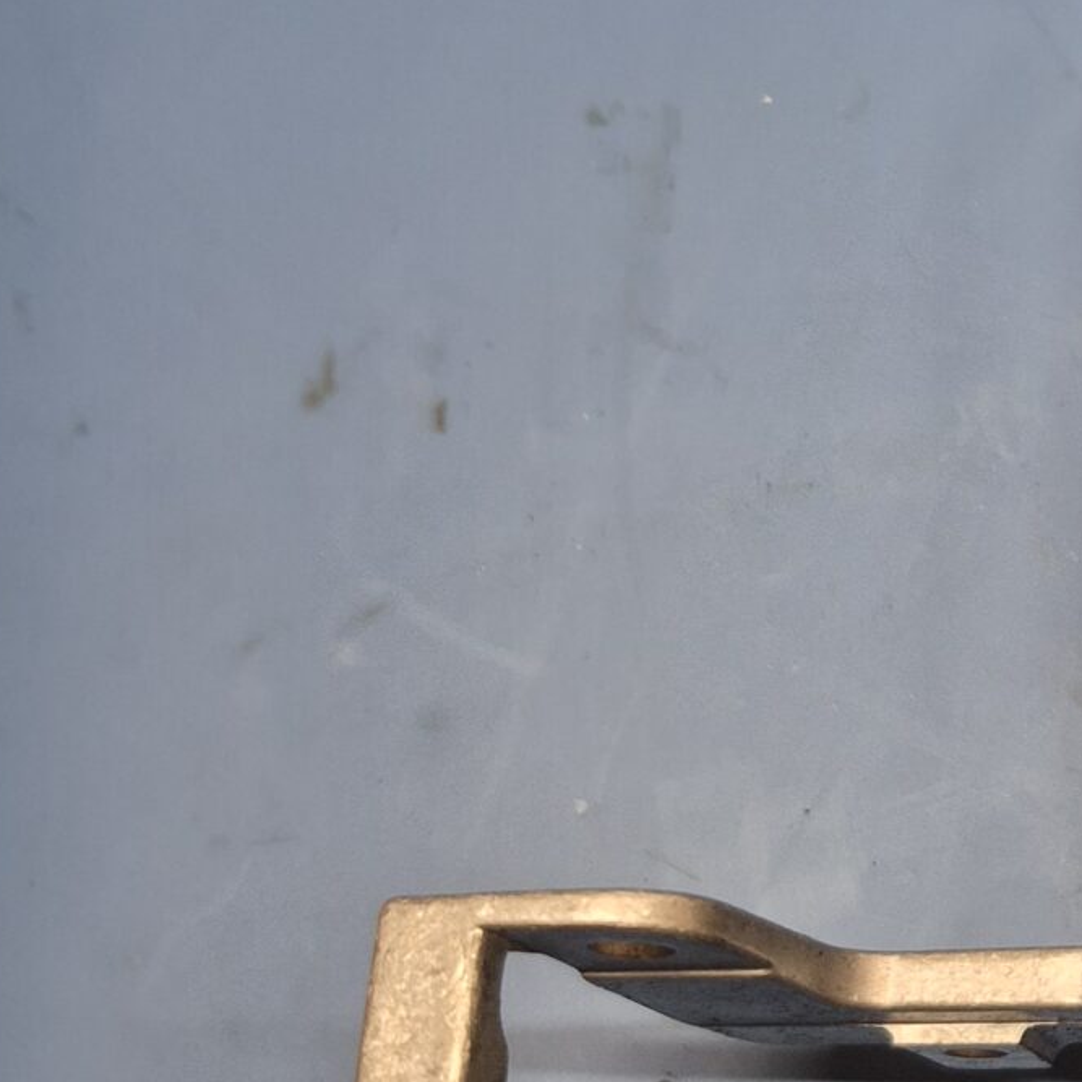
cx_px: 1533
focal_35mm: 78
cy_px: 459
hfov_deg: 19.8
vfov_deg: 22.2
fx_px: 2758
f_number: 1.8
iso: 320
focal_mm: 5.4
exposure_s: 1/120
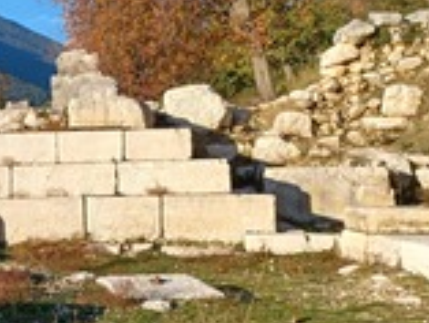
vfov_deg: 21.0
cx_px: -112
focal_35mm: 70
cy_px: 192
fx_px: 868
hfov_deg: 24.6
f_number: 1.8
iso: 32
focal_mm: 4.6
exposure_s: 1/344
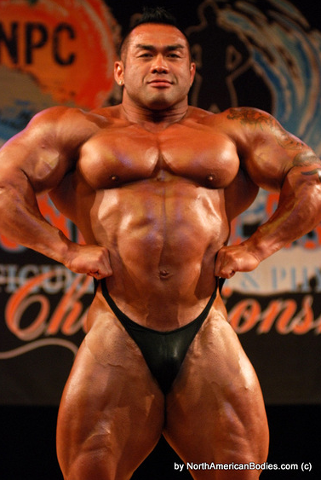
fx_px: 1707
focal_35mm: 128
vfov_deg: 16.0
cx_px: 153
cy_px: 226
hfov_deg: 10.7
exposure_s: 1/125
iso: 640
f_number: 2.8
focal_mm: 80
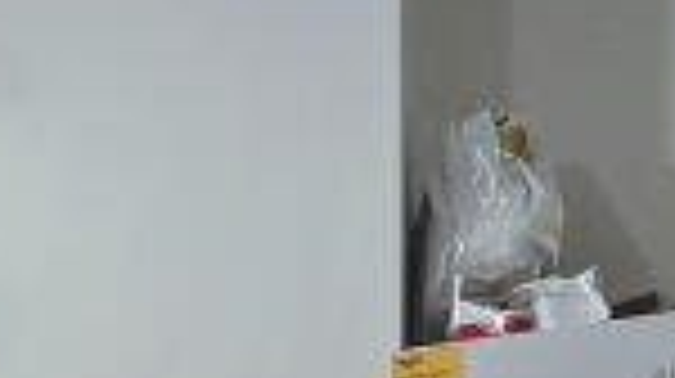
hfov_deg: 18.6
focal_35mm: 97
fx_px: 1734
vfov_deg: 10.5
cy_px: 950
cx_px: -423
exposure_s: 1/50
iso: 100
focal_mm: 2.2
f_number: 2.2
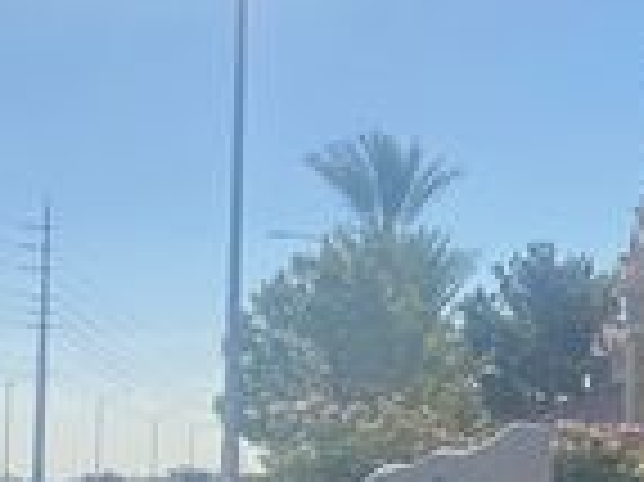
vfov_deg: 16.2
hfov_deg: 18.4
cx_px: 1045
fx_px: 1692
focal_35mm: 91
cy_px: 331
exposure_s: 1/1245
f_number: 1.8
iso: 32
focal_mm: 4.25
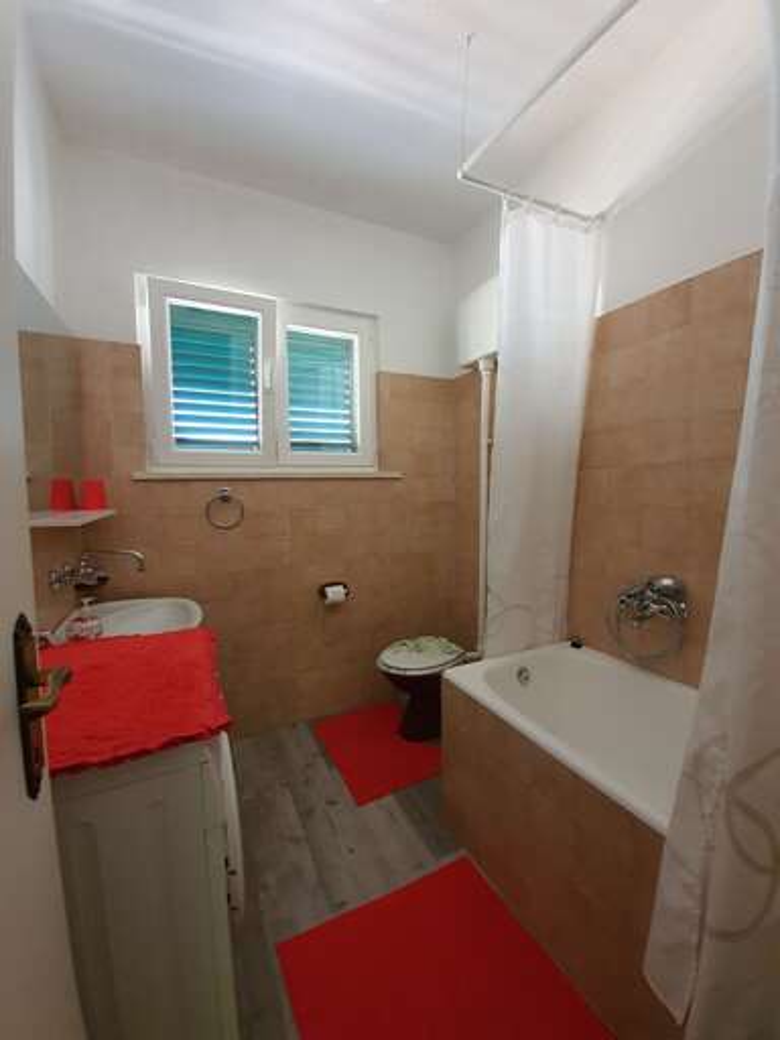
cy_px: 520
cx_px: 390
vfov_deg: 106.2
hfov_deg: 89.9
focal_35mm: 13
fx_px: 391
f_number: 2.2
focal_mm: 1.8
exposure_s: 1/30
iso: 320
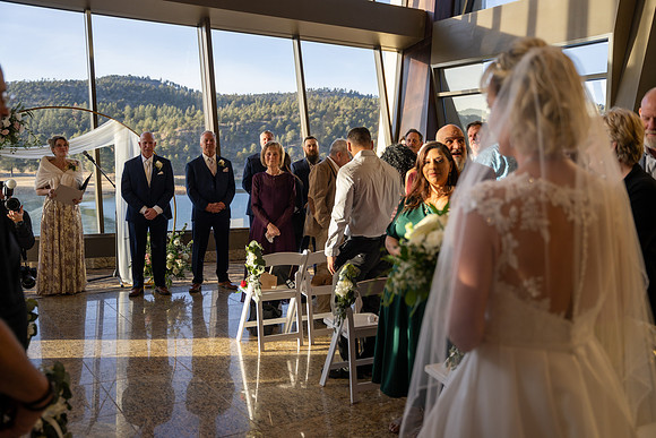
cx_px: 344
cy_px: 208
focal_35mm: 36
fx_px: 658
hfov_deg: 53.0
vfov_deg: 36.8
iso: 125
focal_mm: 34.4
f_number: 2.8
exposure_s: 1/250
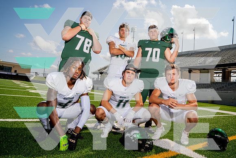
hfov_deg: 73.7
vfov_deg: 53.2
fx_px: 157
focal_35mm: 24
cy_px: 79
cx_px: 118
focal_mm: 24
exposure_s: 1/250
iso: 100
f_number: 7.1
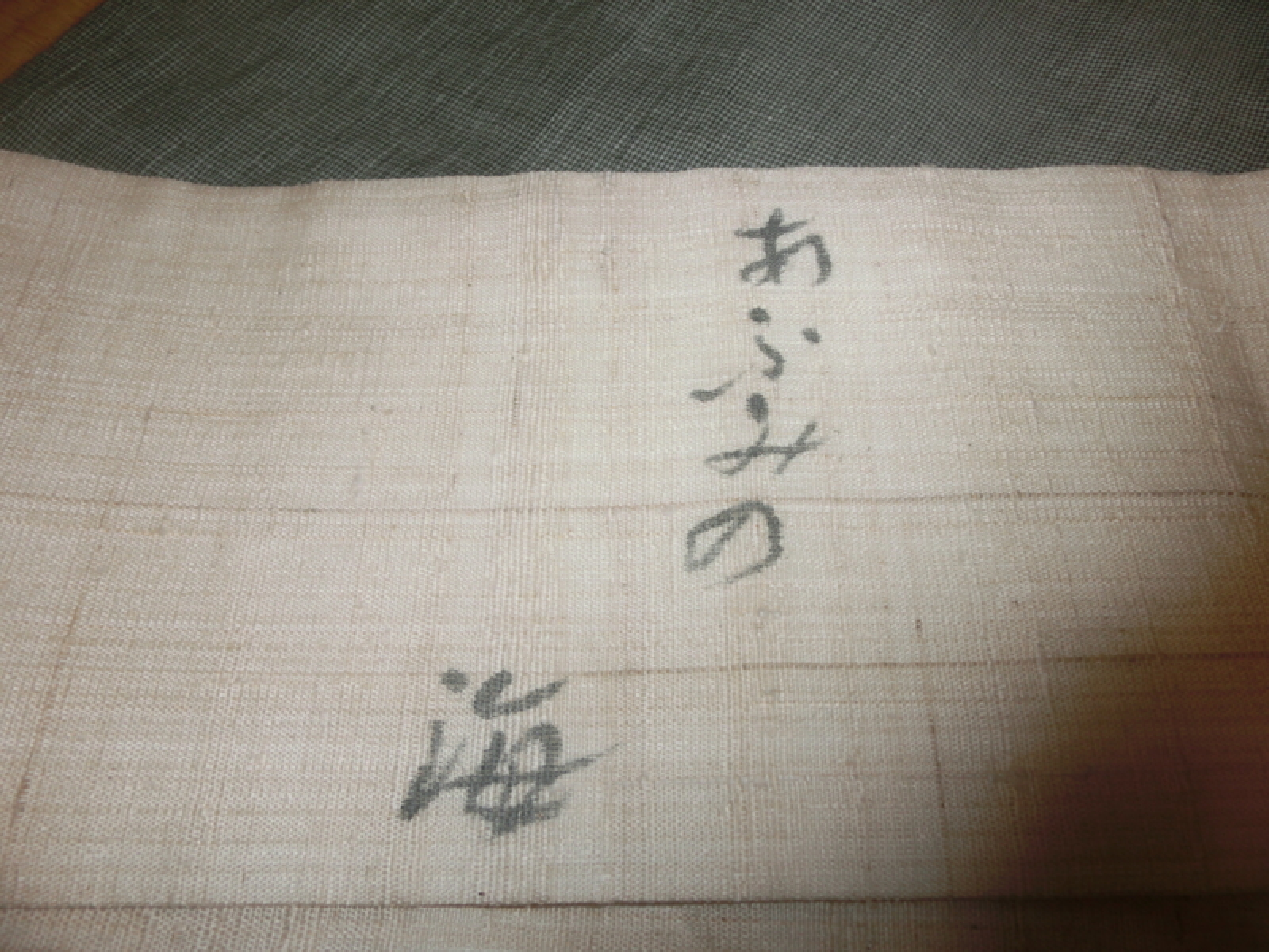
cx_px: 634
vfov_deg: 56.8
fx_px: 880
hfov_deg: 71.6
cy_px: 476
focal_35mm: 24
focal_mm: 4.24
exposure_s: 1/125
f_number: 3
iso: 80
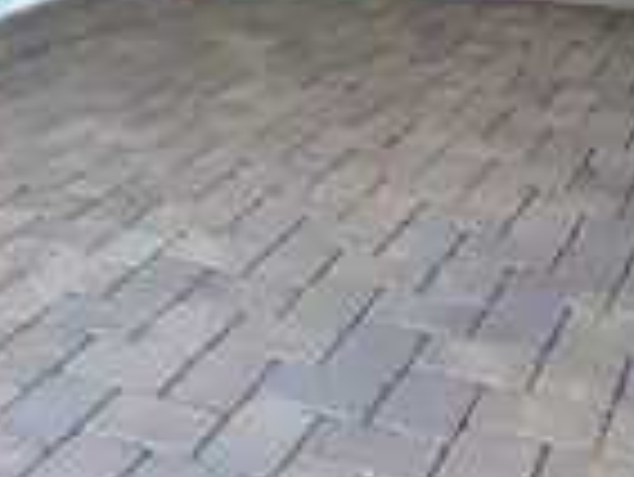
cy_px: -184
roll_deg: +1.5
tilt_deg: -4.5
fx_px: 1246
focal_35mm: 68
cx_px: 193
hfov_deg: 28.3
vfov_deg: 19.5
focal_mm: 6.76
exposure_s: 1/228
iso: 200
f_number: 1.78
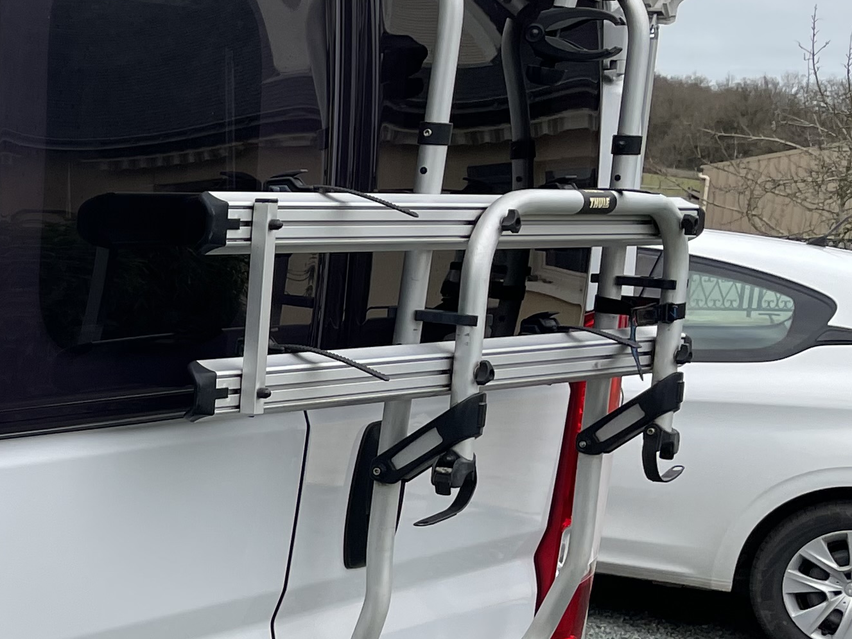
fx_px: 1944
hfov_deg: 21.2
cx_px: -395
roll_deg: -2.3
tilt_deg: -9.2
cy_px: 439
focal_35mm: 79
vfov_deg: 18.6
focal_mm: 4.2
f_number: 1.6
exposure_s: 1/311
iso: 32
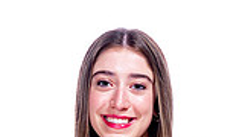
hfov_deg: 13.9
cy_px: 321
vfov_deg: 7.4
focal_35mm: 154
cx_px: 117
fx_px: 990
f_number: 5.6
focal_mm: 52
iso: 100
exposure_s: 1/250
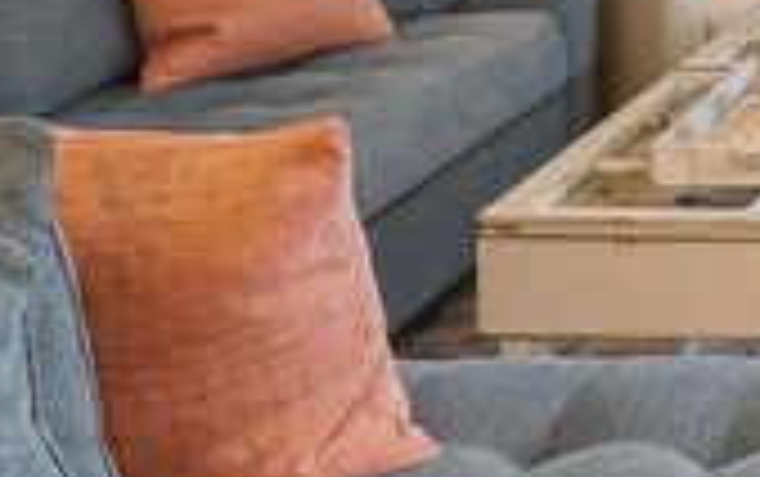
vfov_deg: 15.1
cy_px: -400
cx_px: 1250
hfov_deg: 21.5
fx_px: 1534
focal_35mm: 74
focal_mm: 12
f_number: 8
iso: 400
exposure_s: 1/5
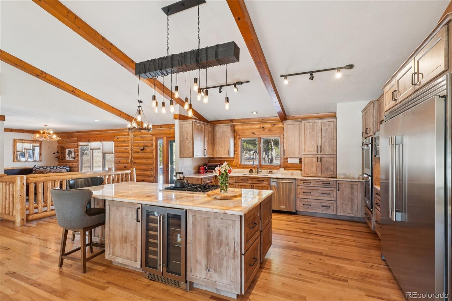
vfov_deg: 72.0
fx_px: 207
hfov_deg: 95.0
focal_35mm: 16
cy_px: 150
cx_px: 226
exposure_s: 1/30
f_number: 8
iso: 400
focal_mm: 11
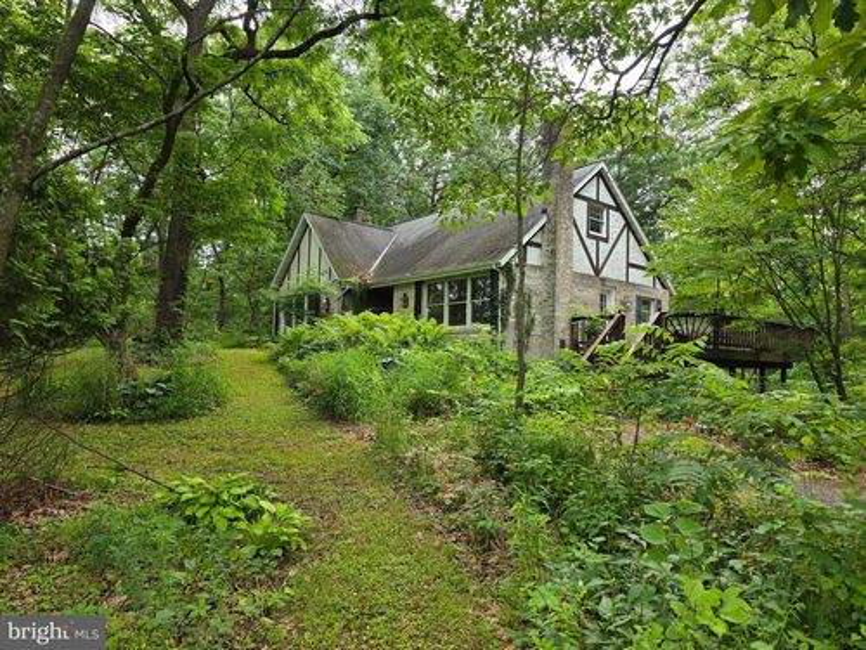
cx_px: 433
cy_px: 325
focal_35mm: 23
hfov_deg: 73.9
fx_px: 575
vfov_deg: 58.9
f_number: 1.7
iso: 40
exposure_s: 1/359
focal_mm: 6.3
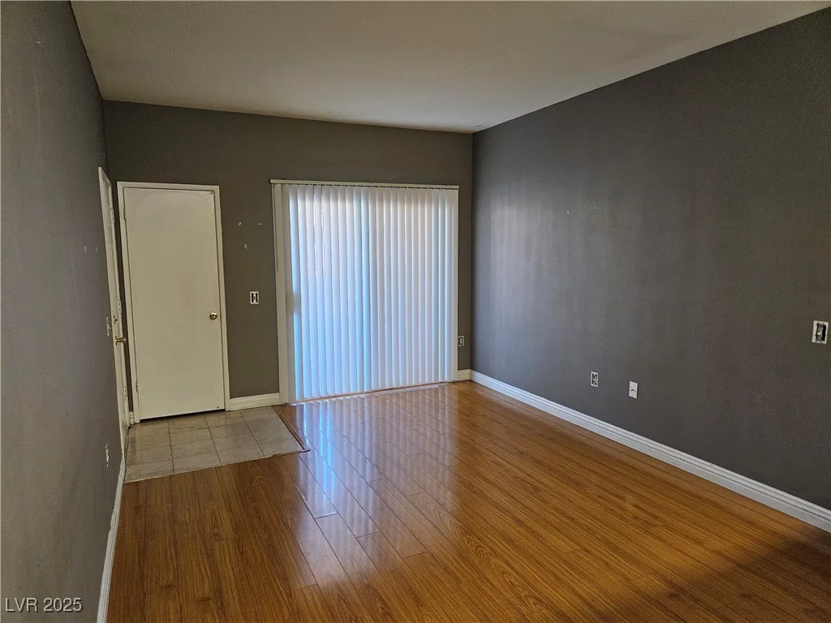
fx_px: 552
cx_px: 416
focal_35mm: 23
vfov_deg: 58.9
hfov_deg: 73.9
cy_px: 312
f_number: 1.8
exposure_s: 1/120
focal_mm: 5.4
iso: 640
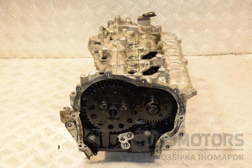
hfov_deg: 37.9
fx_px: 367
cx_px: 126
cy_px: 84
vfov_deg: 25.8
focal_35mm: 52
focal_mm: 35
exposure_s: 1/160
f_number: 5
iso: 800
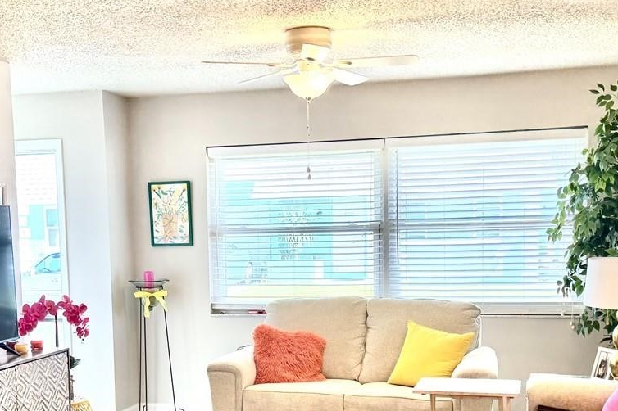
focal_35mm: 53
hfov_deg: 37.5
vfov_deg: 25.2
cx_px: 267
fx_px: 909
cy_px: 306
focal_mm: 6.76
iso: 100
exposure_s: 1/143
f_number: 1.78
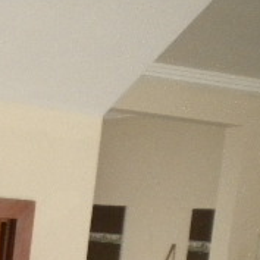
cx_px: -129
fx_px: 952
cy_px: 348
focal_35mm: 112
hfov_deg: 14.5
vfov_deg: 14.8
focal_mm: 6.3
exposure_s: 1/48.4
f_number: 3.1
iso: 400
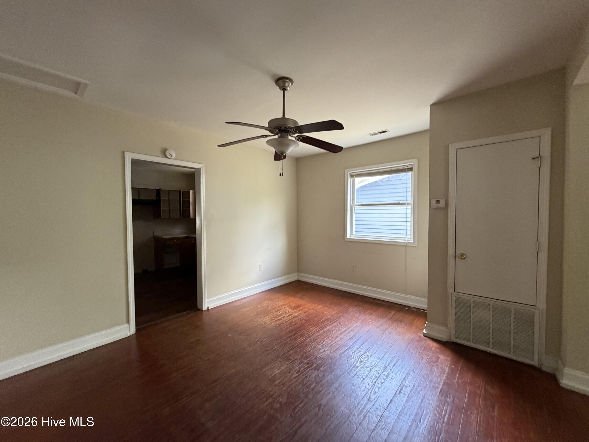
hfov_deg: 102.1
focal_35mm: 14
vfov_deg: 85.7
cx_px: 294
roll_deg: +2.3
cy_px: 221
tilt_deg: -0.4
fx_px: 238
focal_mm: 2.22
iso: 400
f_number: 2.2
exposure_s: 1/60
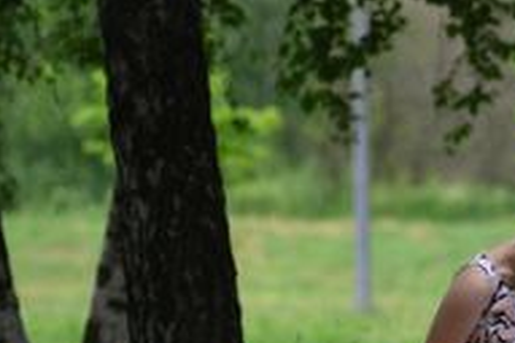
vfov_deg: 2.8
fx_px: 7061
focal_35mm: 494
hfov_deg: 4.2
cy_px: 192
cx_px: 547
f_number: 2.8
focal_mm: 135
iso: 1000
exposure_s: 1/5000
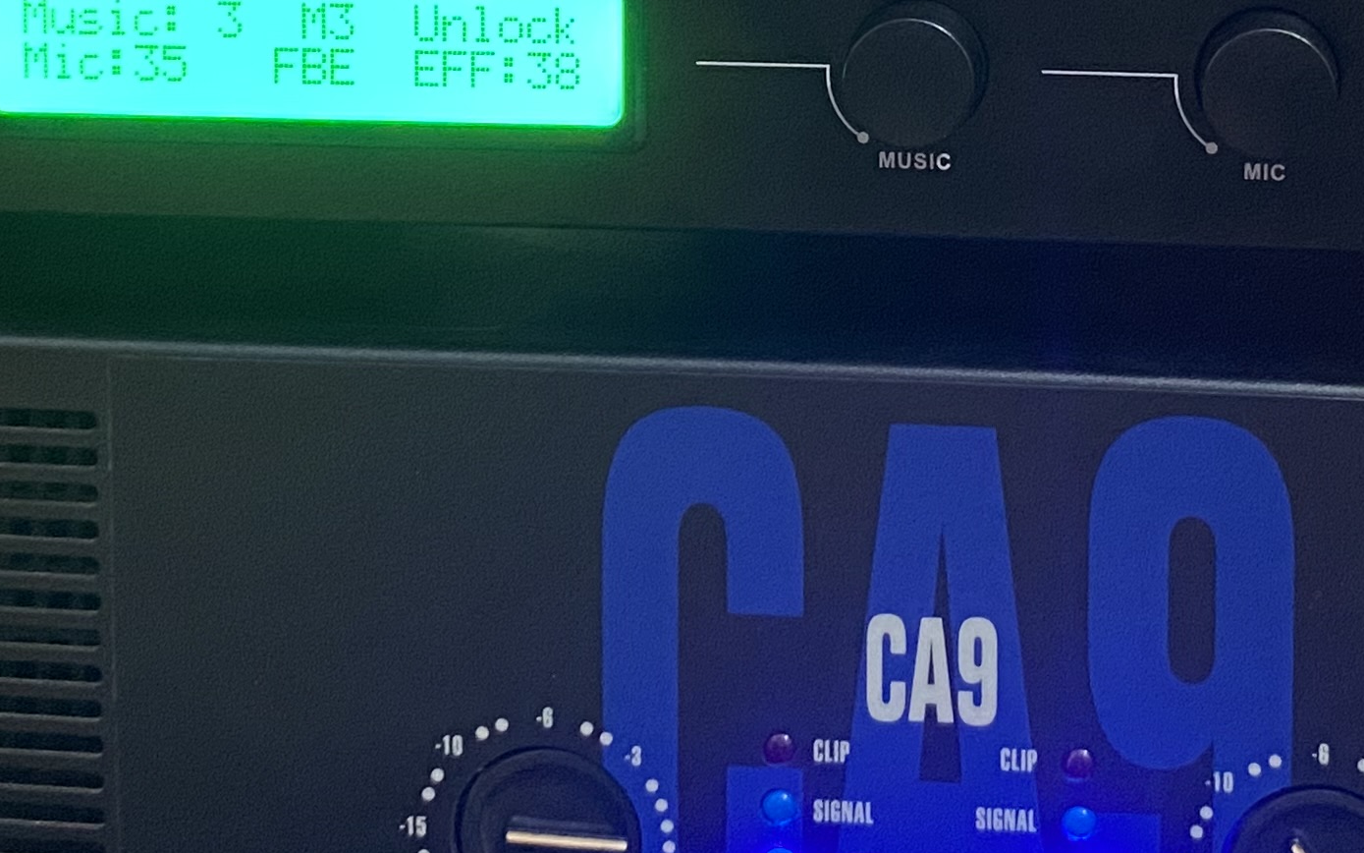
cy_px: -212
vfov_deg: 15.6
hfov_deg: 25.6
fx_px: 2974
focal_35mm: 80
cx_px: 1006
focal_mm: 4.25
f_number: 1.8
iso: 400
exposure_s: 1/33
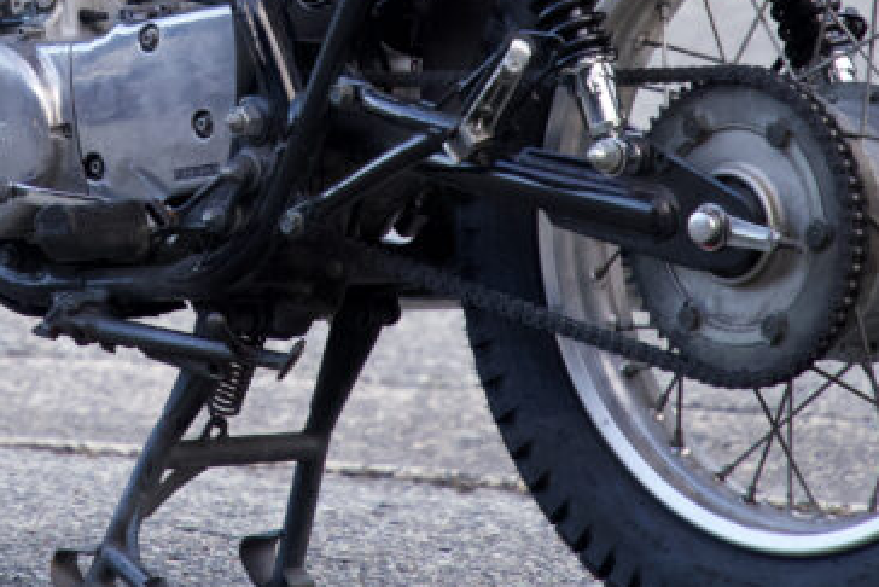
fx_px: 13751
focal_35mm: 563
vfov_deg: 2.4
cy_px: -178
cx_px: 94
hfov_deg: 3.7
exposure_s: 1/250
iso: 3200
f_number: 5.6
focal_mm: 200
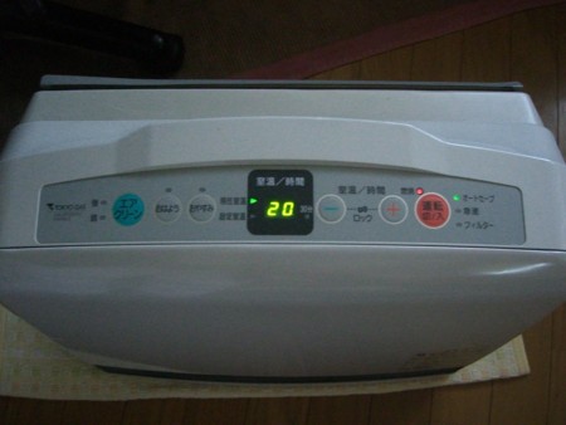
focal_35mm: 38
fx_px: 622
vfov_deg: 37.8
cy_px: 212
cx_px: 283
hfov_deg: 49.0
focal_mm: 7.9
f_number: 2.8
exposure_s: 1/40
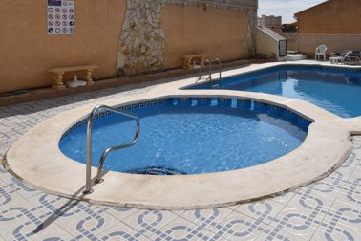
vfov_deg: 43.4
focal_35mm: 28
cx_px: 220
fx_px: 281
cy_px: 35
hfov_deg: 64.7
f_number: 10
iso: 100
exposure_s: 1/400
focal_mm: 10
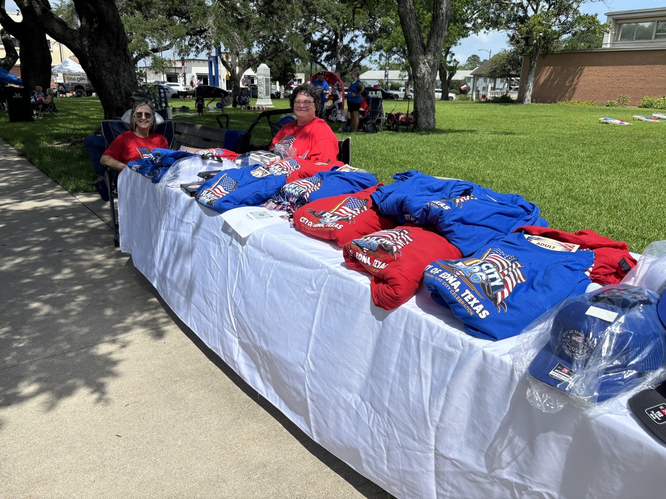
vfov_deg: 53.1
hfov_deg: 67.3
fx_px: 500
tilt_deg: -17.6
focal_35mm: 26
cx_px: 333
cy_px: 250
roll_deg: -0.3
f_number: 1.6
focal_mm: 5.96
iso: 50
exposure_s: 1/4255
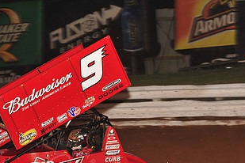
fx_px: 1429
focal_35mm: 210
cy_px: 113
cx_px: 54
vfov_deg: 6.5
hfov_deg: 9.8
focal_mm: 112
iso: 1000
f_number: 6.3
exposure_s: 1/320
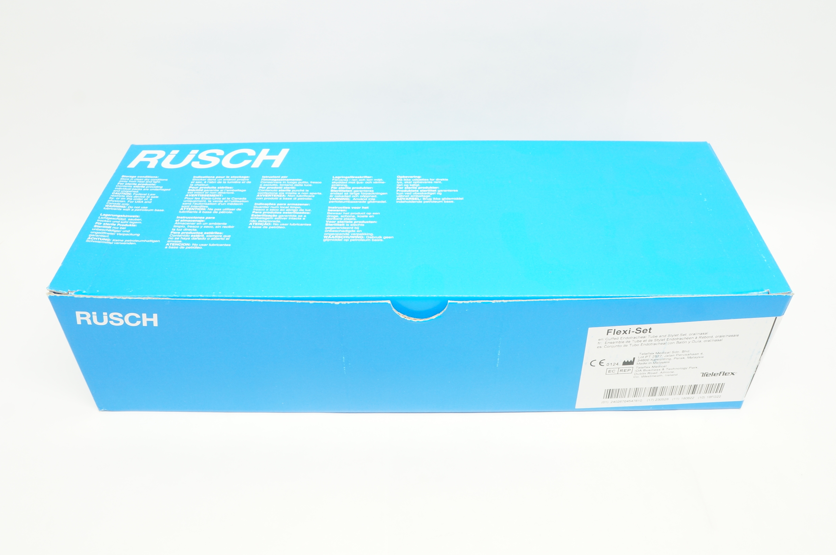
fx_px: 696
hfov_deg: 62.0
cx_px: 418
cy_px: 278
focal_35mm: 30
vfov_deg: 43.5
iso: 400
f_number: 9
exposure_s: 1/15
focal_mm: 20
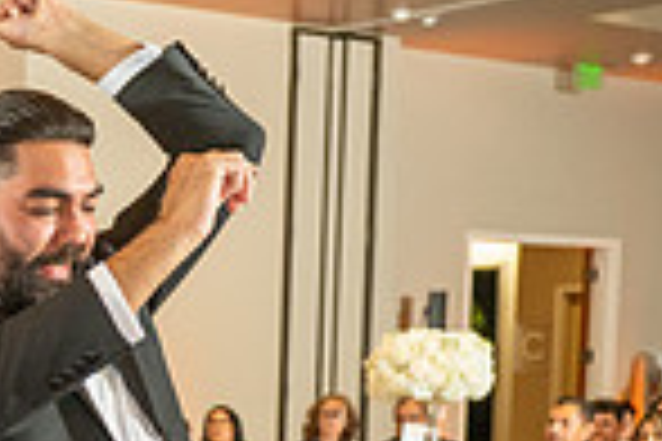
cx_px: -333
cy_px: 565
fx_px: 1747
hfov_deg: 18.9
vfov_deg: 13.9
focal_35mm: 95
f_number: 3.5
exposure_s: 1/160
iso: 800
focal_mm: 24
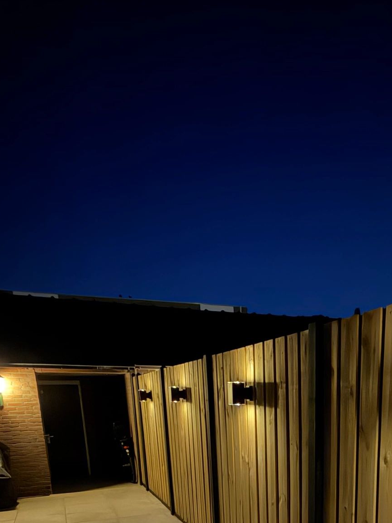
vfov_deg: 47.9
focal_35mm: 31
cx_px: 283
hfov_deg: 44.3
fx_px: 468
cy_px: 526
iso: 2500
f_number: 2.2
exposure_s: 1/7
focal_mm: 2.22
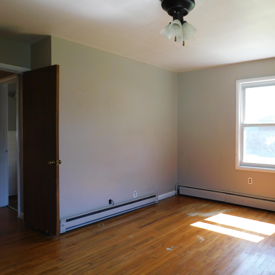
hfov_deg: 56.5
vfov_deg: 57.3
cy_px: 137
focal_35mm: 28
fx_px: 252
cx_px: 175
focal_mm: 4
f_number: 3
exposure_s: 1/60
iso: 125
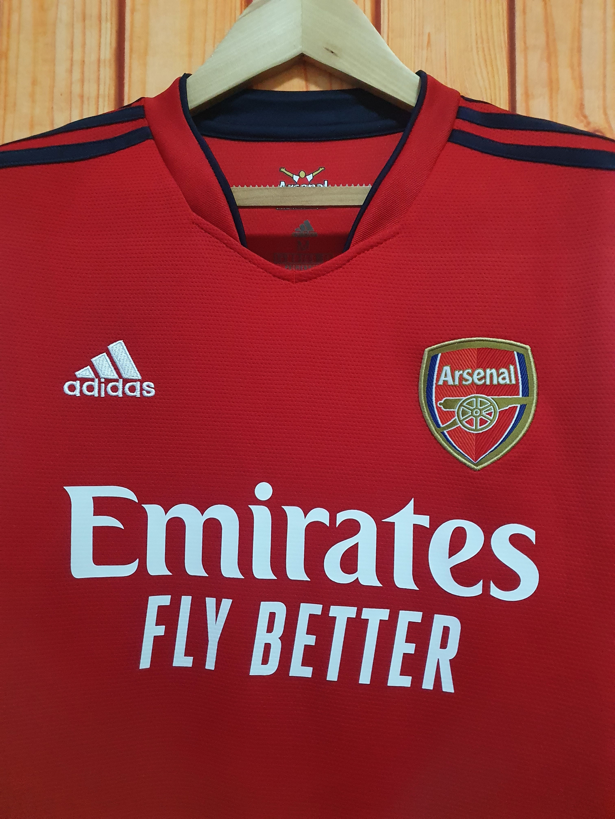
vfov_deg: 67.3
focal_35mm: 26
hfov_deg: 53.1
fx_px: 616
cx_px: 308
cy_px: 410
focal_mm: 4.32
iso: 640
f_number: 1.5
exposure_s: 1/33
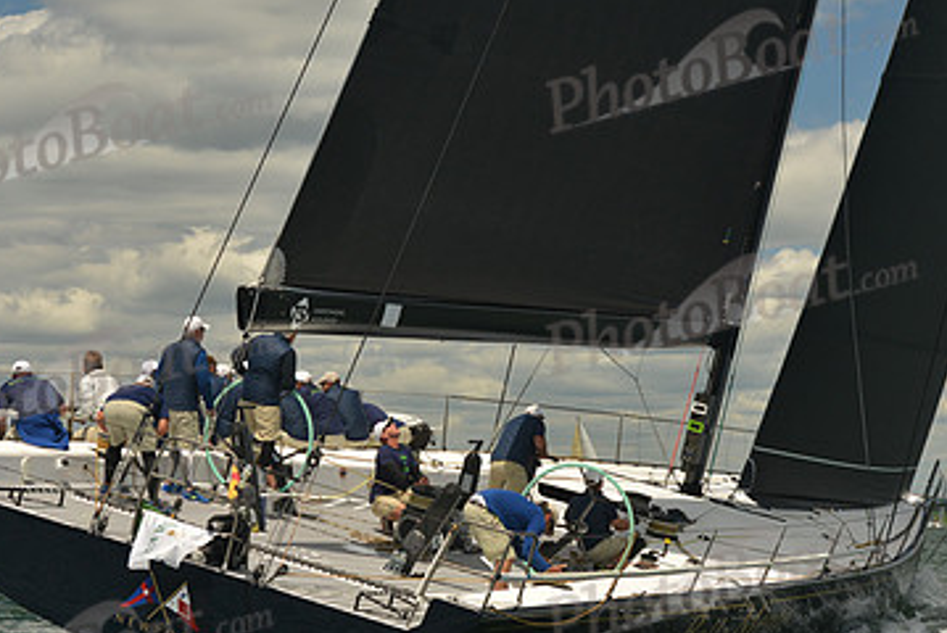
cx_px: 412
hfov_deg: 18.1
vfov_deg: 12.1
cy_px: 481
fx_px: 2975
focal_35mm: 113
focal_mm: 70
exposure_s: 1/800
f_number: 7.1
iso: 400
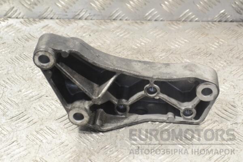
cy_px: 81
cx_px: 122
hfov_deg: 24.6
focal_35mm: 82
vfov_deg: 16.6
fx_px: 557
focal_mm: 55
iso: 3200
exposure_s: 1/200
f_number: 7.1
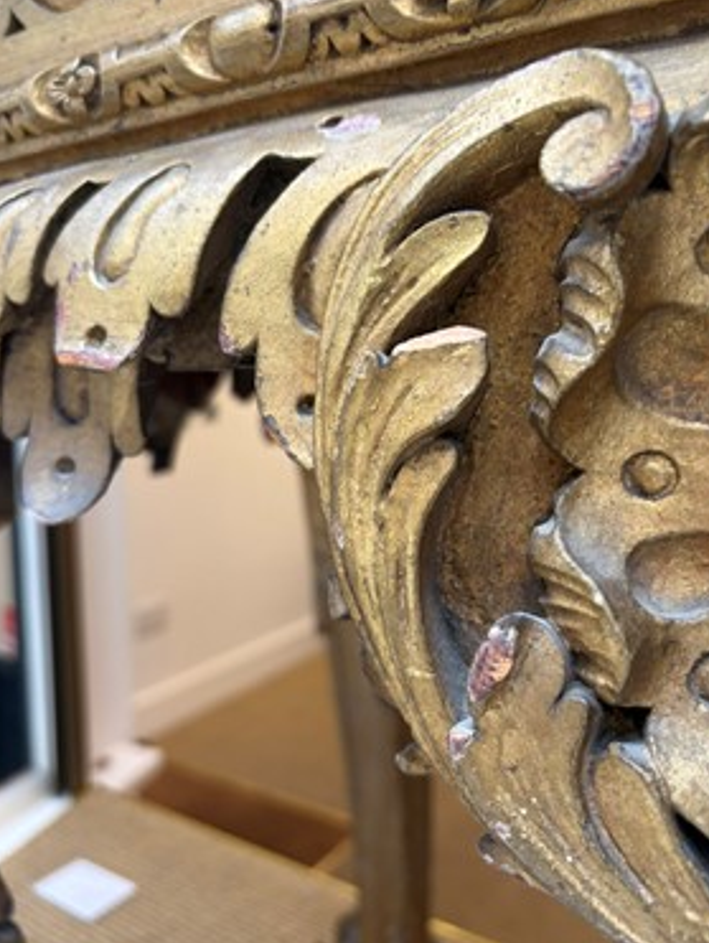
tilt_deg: -5.7
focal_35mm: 28
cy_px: 437
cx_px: 353
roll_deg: -0.3
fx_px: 763
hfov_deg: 49.8
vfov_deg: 63.3
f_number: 1.6
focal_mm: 5.96
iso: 125
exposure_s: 1/69
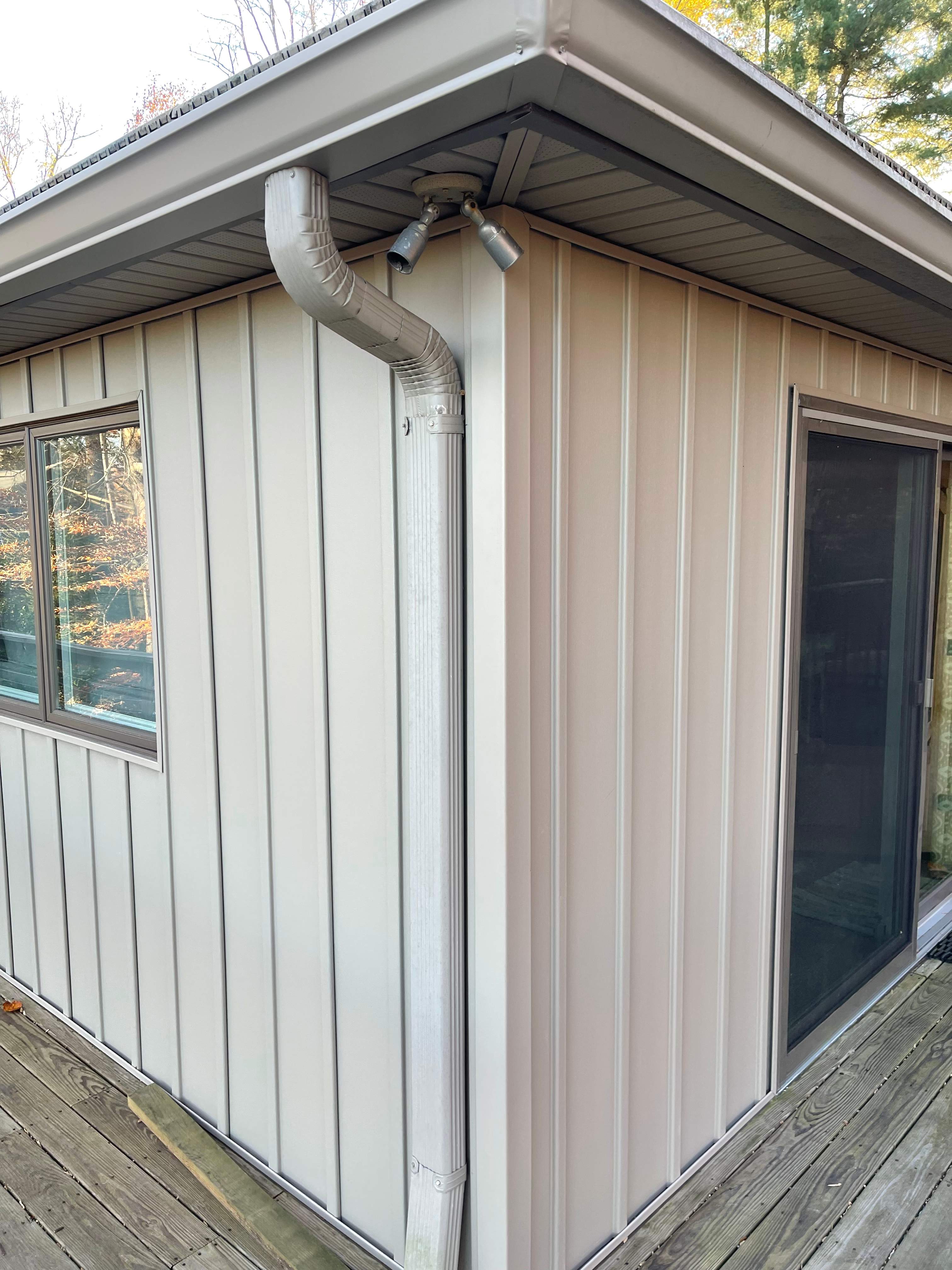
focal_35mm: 26
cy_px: 635
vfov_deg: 67.3
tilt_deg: -5.9
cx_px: 476
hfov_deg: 53.1
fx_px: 953
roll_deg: +0.9
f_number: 1.6
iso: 40
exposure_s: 1/121
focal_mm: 5.1
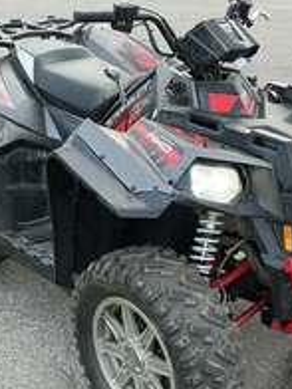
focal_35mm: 57
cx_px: 161
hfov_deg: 25.6
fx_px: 641
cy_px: 232
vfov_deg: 33.7
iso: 40
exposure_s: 1/122
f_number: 1.8
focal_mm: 3
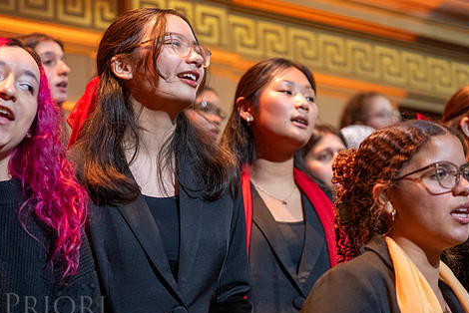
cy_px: 186
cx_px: 181
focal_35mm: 101
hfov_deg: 20.2
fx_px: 1317
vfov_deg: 13.6
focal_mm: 70
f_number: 2.8
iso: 4000
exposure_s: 1/200
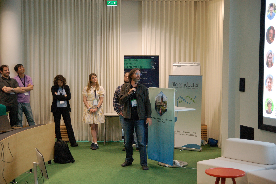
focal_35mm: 60
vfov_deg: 22.6
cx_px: 138
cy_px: 92
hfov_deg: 33.4
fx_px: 460
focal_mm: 40
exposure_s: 1/125
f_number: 3.2
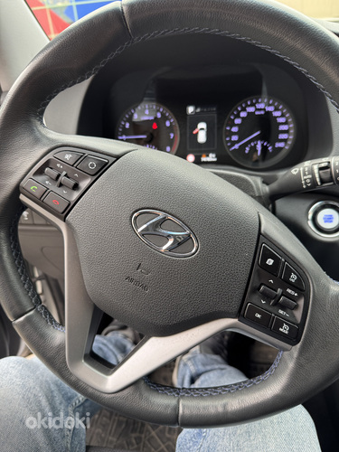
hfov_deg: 56.8
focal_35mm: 24
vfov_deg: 71.6
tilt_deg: -27.6
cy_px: 226
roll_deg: +4.4
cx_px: 170
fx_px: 313
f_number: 1.78
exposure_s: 1/88
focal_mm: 6.76
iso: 200
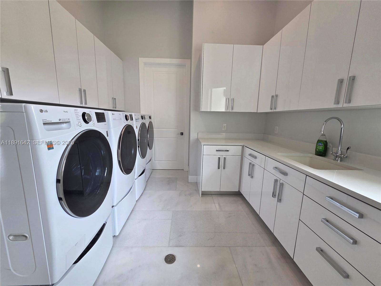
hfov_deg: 106.2
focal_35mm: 13
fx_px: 143
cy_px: 143
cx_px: 190
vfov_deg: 89.9
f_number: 2.2
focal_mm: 2.2
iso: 160
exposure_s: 1/120
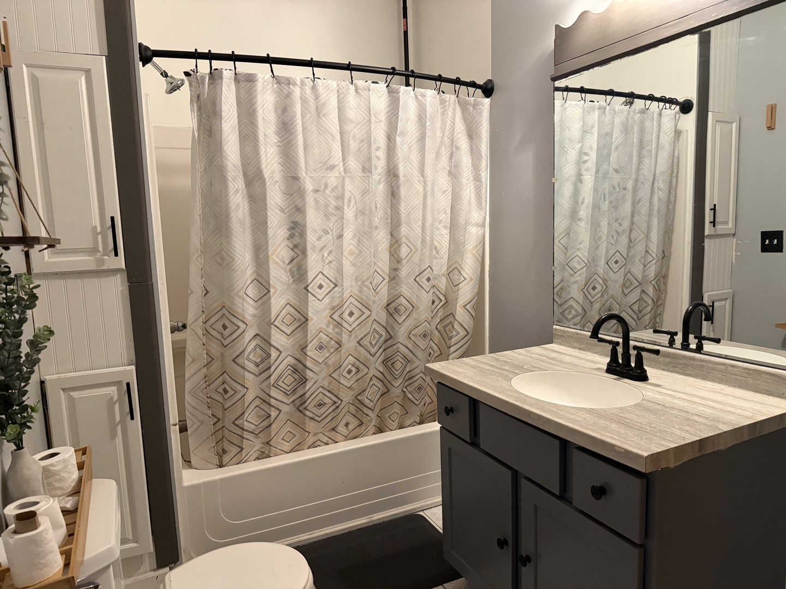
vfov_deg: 56.8
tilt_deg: -7.3
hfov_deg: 71.6
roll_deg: +2.2
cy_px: 294
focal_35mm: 24
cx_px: 393
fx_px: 545
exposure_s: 1/60
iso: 800
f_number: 1.78
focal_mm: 6.76
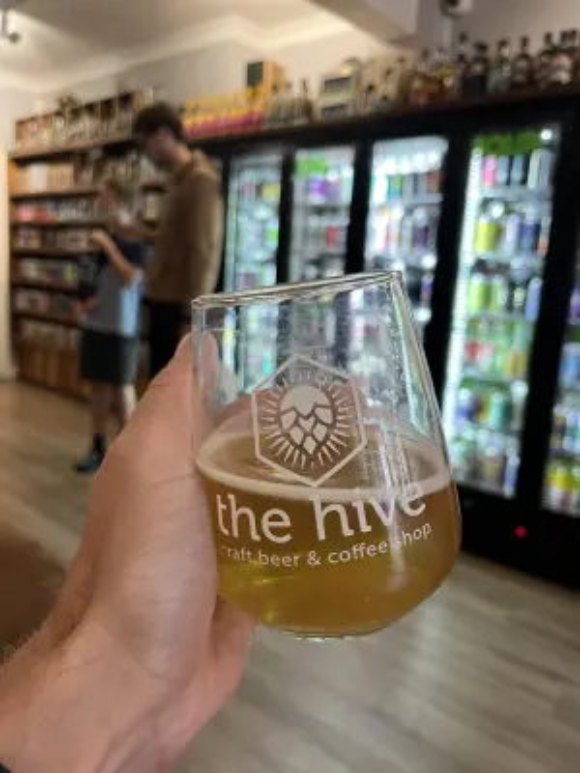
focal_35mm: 26
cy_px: 386
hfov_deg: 53.1
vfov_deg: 67.3
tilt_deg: -12.7
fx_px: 581
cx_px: 290
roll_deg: -2.3
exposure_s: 1/51
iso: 200
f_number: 1.6
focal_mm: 5.1
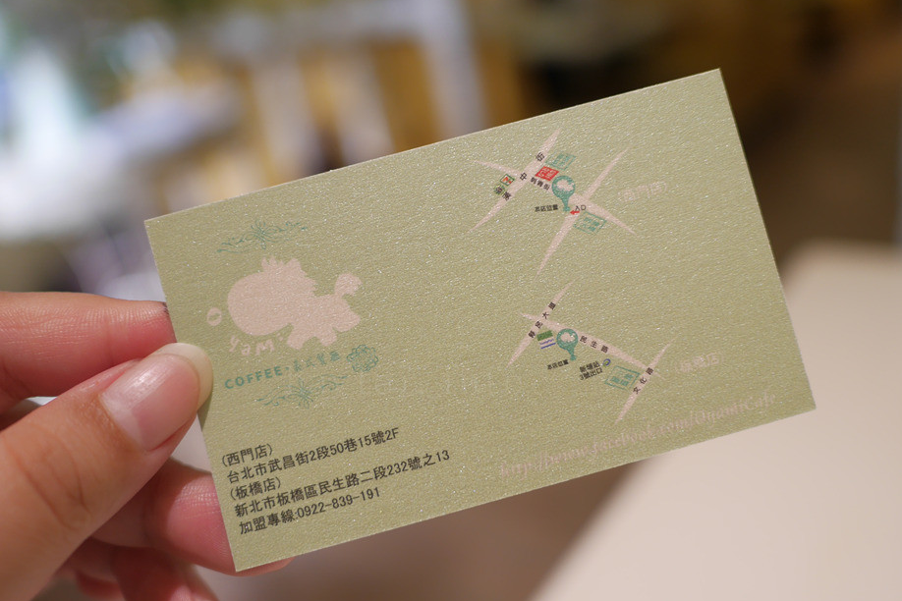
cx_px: 444
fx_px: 852
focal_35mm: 34
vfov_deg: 38.9
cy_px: 314
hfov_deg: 55.8
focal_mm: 15
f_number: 1.8
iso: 200
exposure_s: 1/100
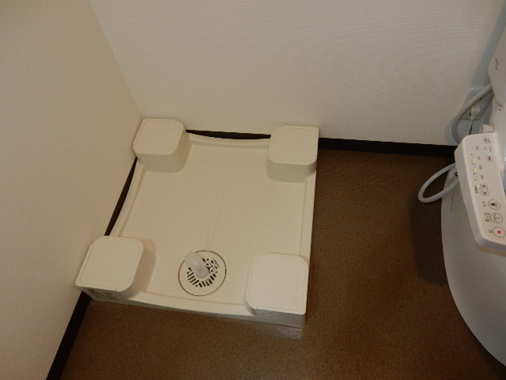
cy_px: 190
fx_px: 365
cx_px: 253
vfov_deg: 54.9
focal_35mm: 25
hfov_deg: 69.4
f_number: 3.7
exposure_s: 1/30
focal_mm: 4.5
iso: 200
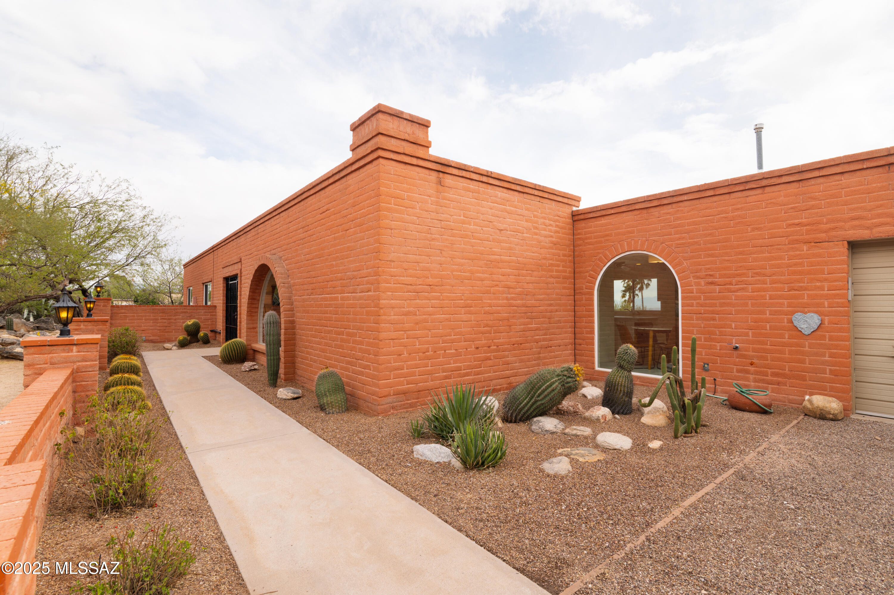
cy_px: 298
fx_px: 397
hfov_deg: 96.8
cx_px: 447
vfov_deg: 73.7
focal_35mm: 16
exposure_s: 1/40
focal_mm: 16
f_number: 14
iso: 125
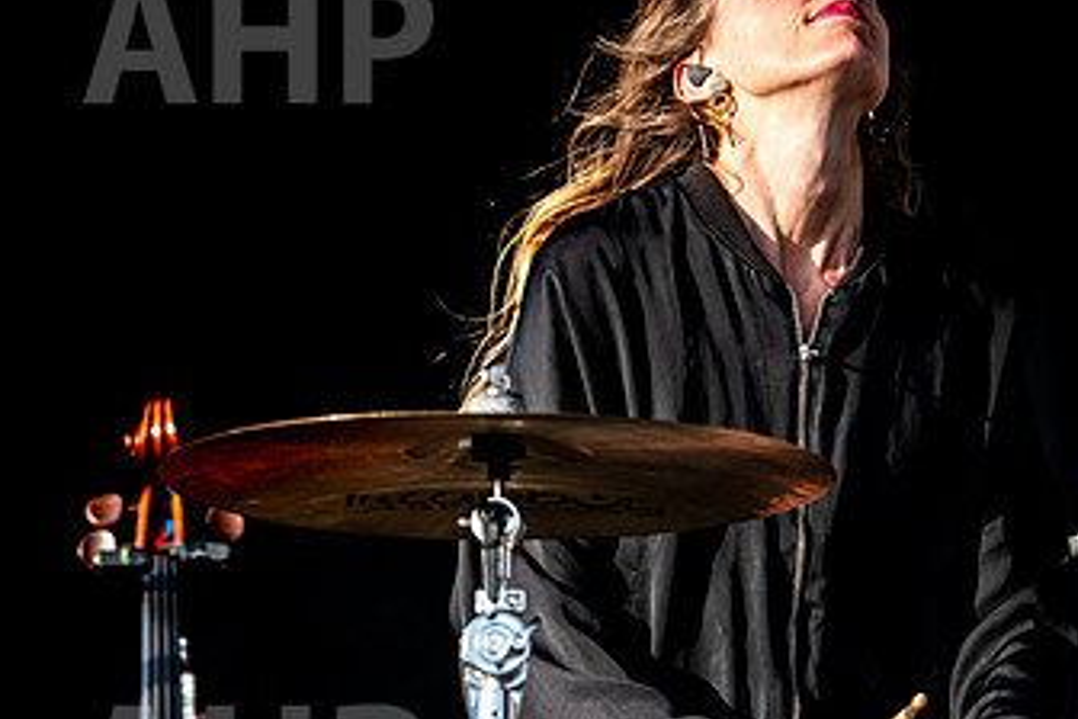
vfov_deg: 3.0
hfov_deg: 4.4
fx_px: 13893
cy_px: 243
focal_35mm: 464
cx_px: 715
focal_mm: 200
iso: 250
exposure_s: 1/800
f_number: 5.6
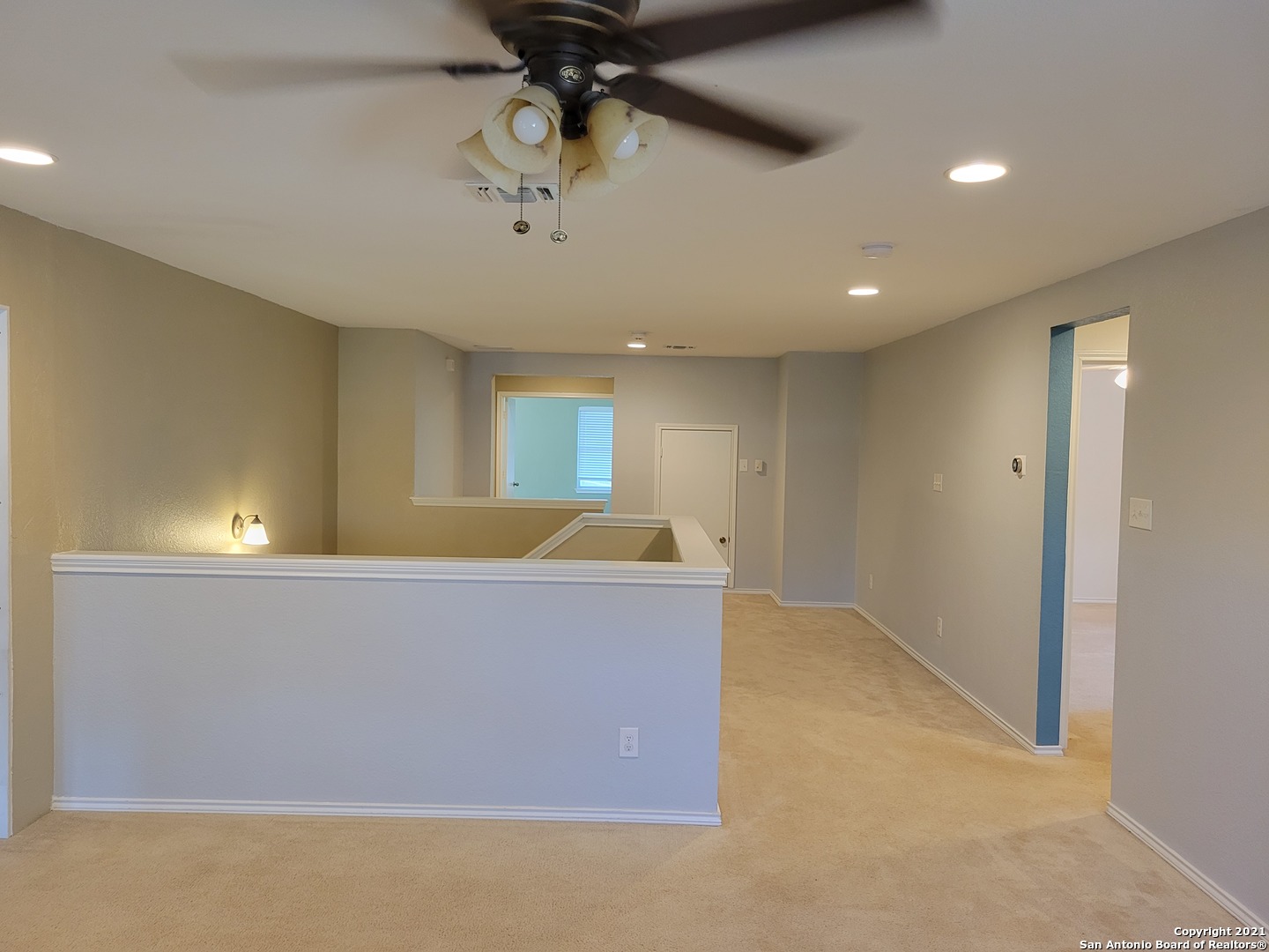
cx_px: 634
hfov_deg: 67.3
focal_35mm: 26
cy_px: 476
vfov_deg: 53.1
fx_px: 953
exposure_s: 1/39
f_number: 1.8
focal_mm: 5.4
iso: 250
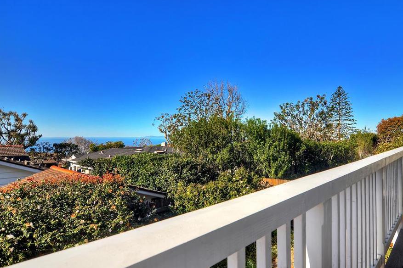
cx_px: 228
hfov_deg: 80.8
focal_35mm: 21
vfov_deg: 59.4
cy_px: 138
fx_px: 235
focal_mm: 12
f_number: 7.1
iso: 200
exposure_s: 1/1250
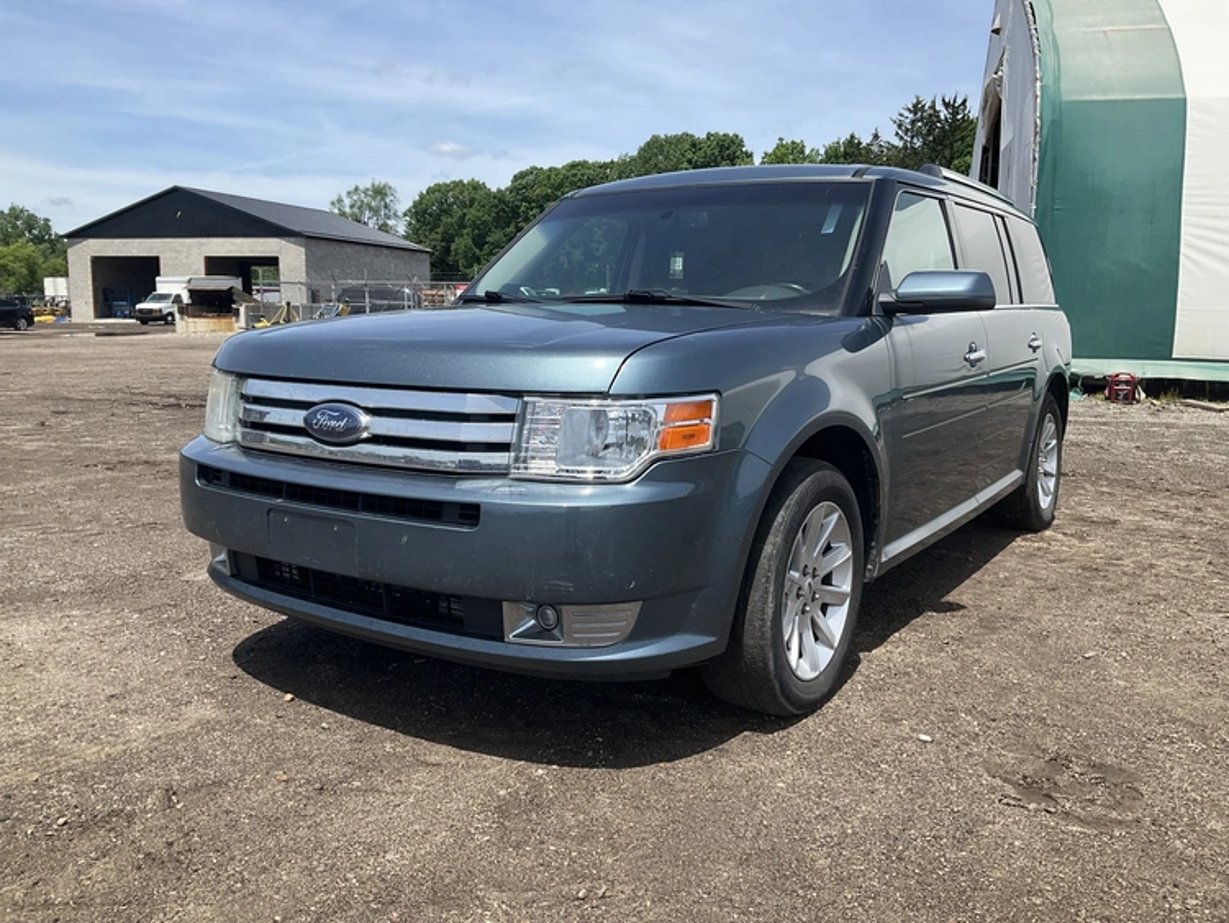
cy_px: 462
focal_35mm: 29
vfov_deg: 48.3
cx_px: 614
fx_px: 1030
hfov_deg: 61.6
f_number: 1.8
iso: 25
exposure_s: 1/1534
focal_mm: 3
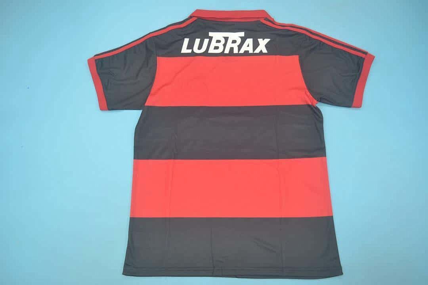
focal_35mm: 30
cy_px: 142
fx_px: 357
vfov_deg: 43.6
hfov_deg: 61.9
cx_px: 214
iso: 200
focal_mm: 20
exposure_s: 1/100
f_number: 3.8
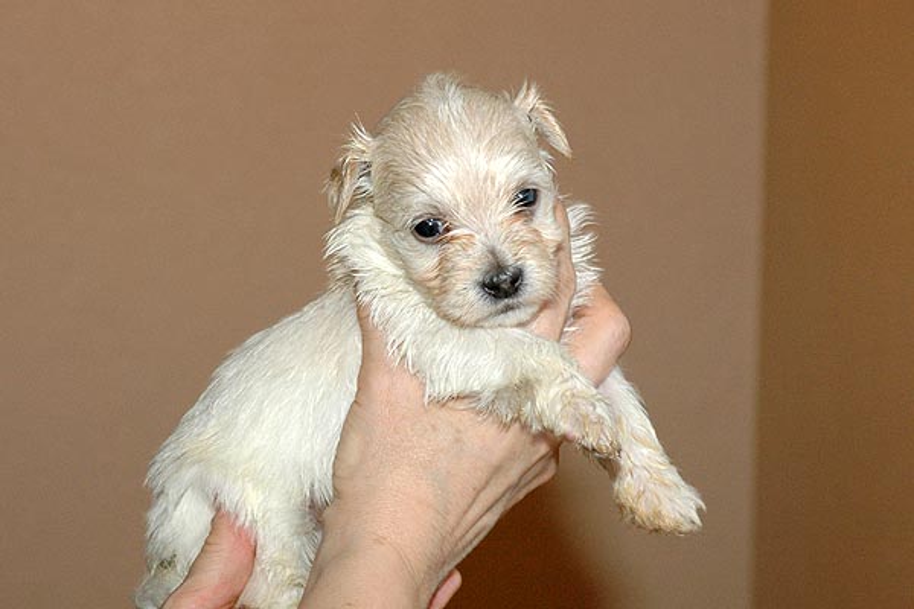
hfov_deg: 26.0
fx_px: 1980
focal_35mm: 78
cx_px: 457
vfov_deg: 17.5
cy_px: 304
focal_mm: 52
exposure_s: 1/60
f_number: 5.6
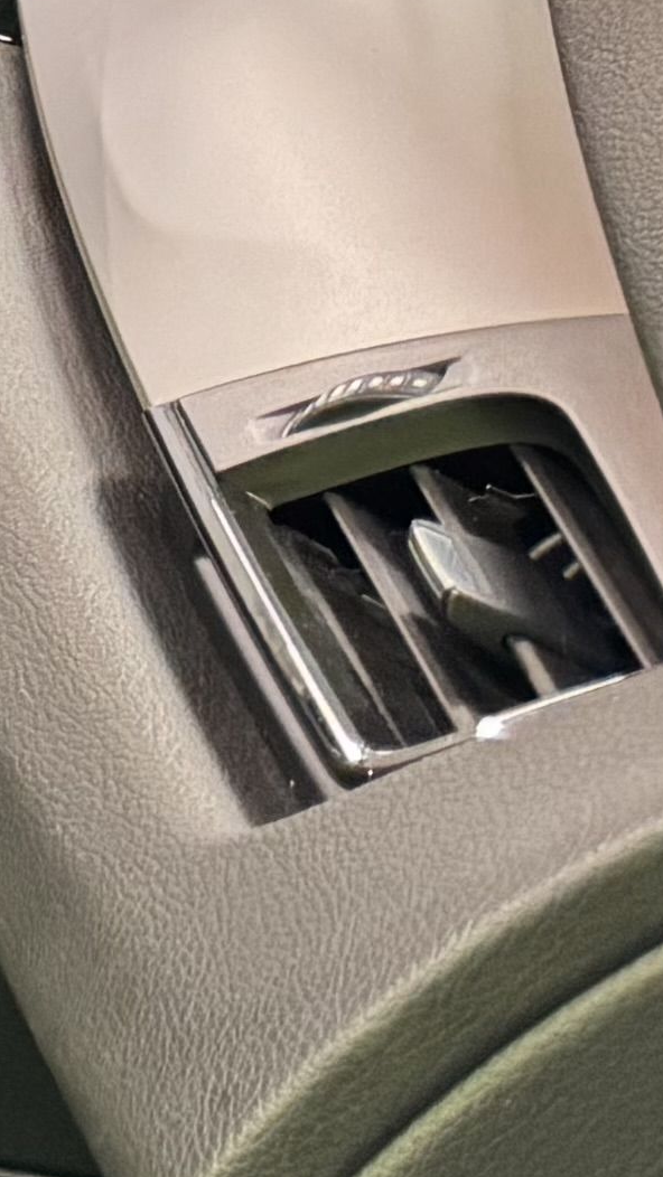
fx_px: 4437
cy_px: 382
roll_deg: +0.6
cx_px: -2127
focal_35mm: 142
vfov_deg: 15.1
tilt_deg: -18.9
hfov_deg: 6.6
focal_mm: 6.76
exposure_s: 1/50
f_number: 1.78
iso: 500
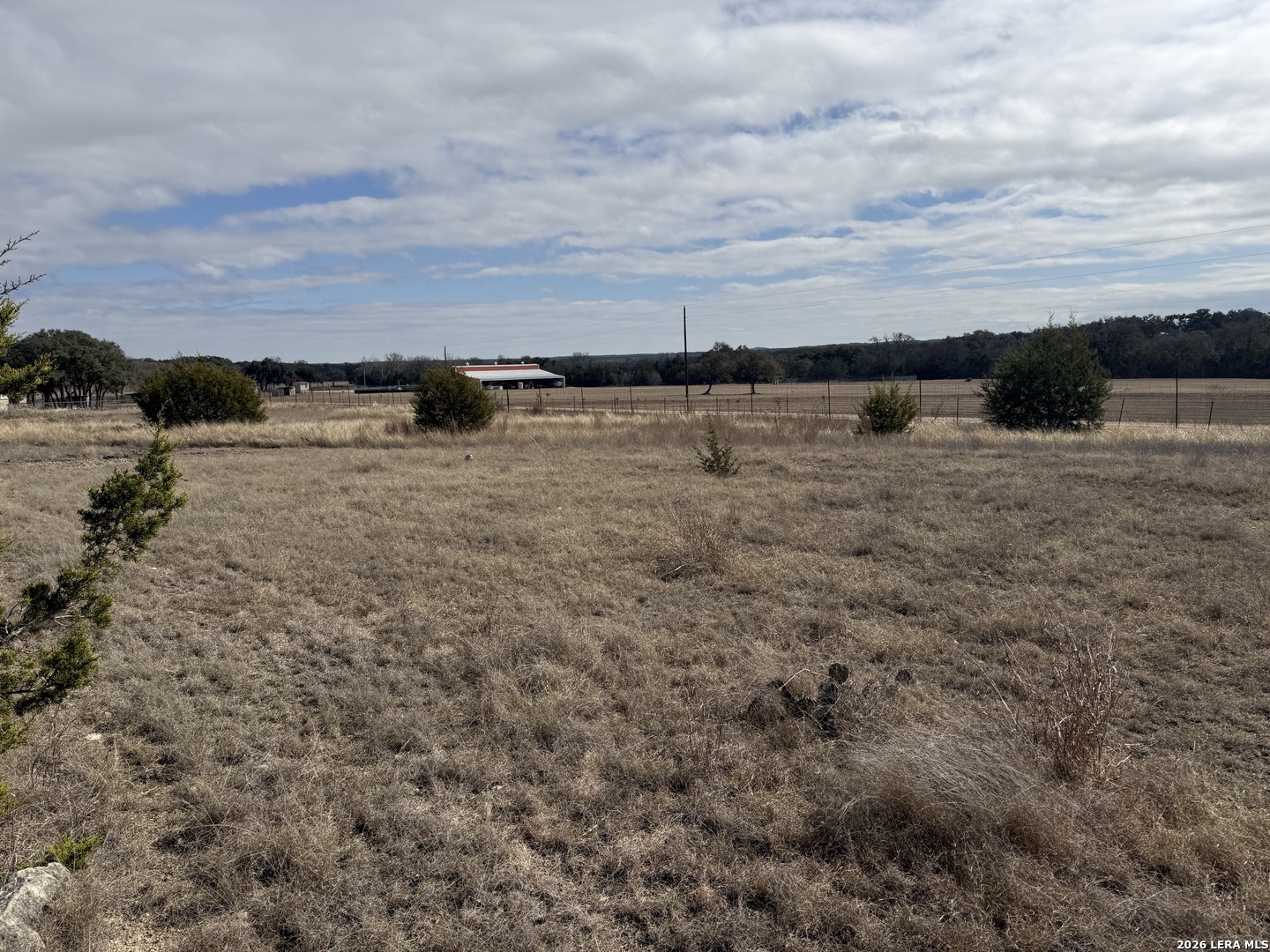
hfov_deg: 71.6
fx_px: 881
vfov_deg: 56.8
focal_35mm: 24
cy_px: 476
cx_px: 635
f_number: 1.78
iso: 80
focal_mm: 6.76
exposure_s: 1/10309
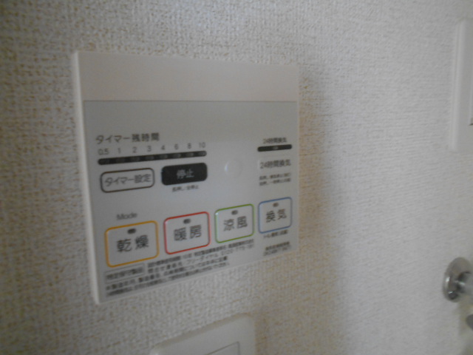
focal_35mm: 26
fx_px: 355
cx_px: 236
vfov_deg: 53.1
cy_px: 178
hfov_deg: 67.3
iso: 400
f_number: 3.2
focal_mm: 4.6
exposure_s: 1/8
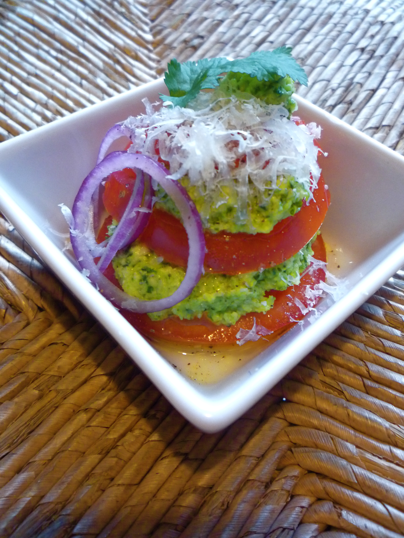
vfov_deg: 60.0
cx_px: 202
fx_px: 467
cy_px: 269
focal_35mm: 30
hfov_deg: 46.8
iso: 400
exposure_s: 1/15
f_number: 3.3
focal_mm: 5.2
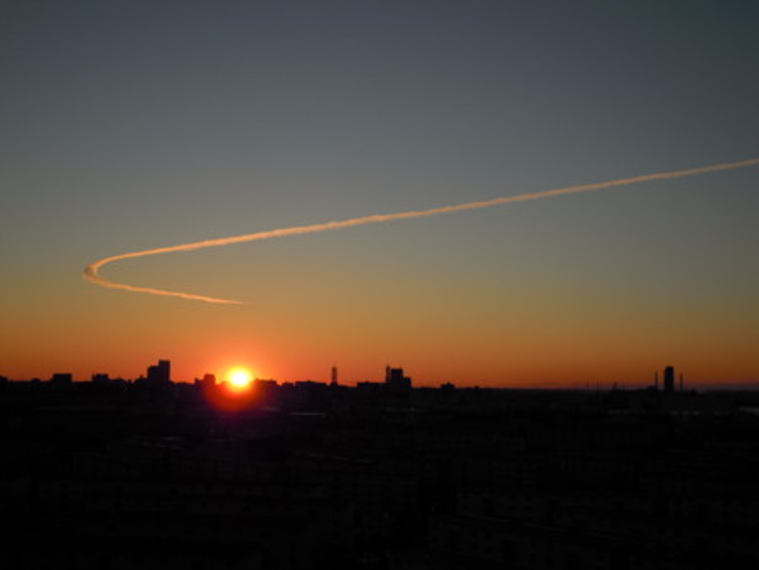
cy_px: 285
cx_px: 380
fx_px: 1009
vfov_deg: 31.5
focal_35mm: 46
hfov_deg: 41.2
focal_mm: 8.3
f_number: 6.8
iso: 100
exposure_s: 1/250
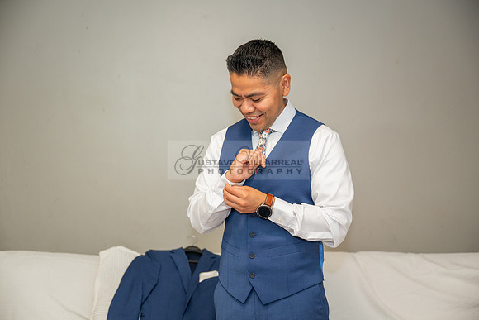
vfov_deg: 28.7
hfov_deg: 41.9
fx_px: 625
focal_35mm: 47
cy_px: 160
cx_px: 240
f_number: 2.8
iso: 640
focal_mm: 47
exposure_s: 1/125
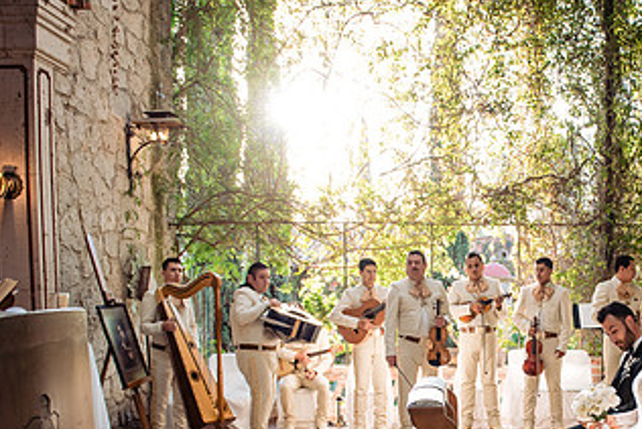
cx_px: 508
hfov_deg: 42.6
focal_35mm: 44
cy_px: 345
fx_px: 785
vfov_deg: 29.8
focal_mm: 24
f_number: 3.5
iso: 800
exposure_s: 1/320
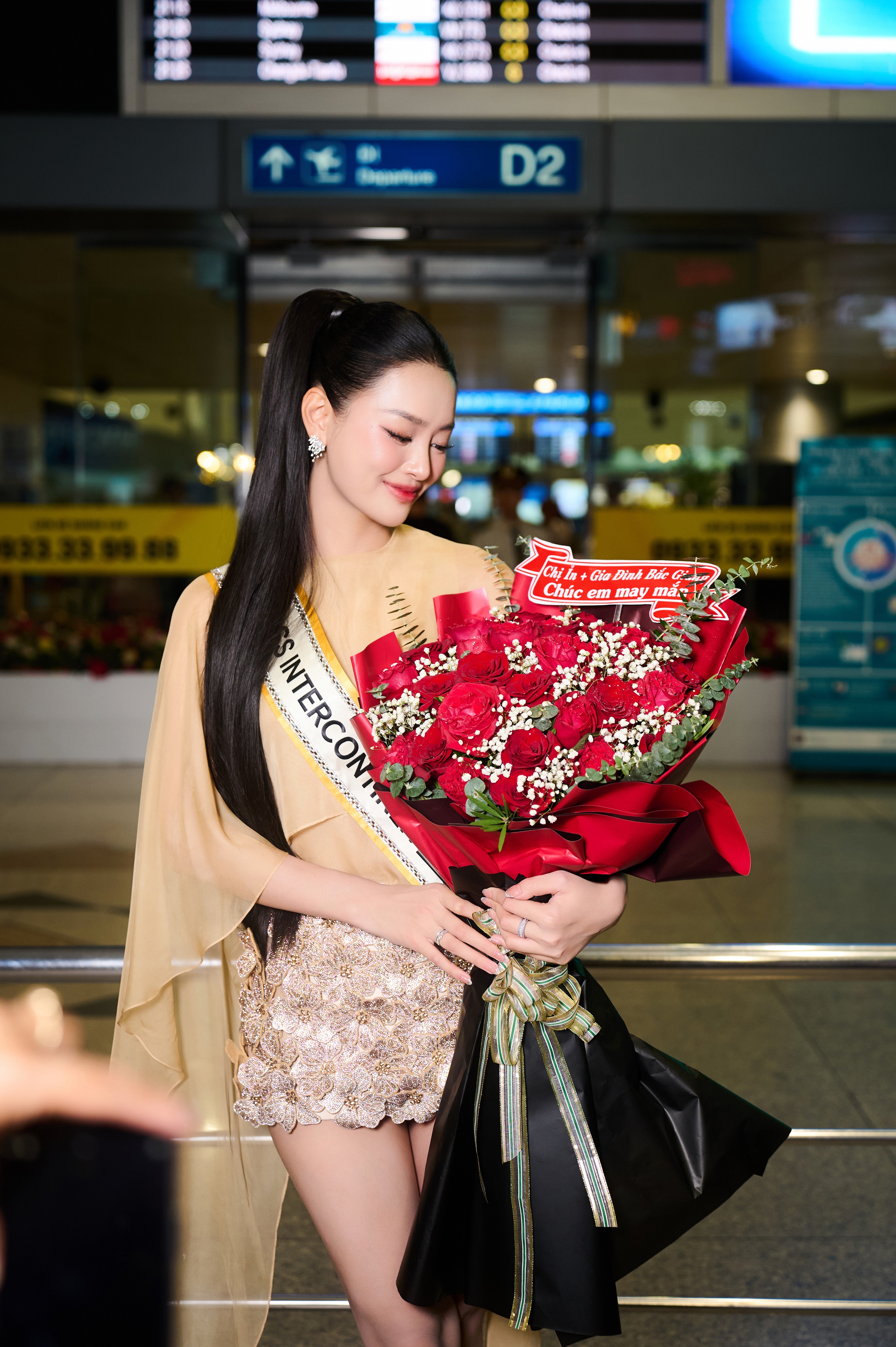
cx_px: 448
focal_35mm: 48
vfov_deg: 41.1
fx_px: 1794
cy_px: 674
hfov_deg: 28.0
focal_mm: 48
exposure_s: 1/200
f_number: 2.8
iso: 640
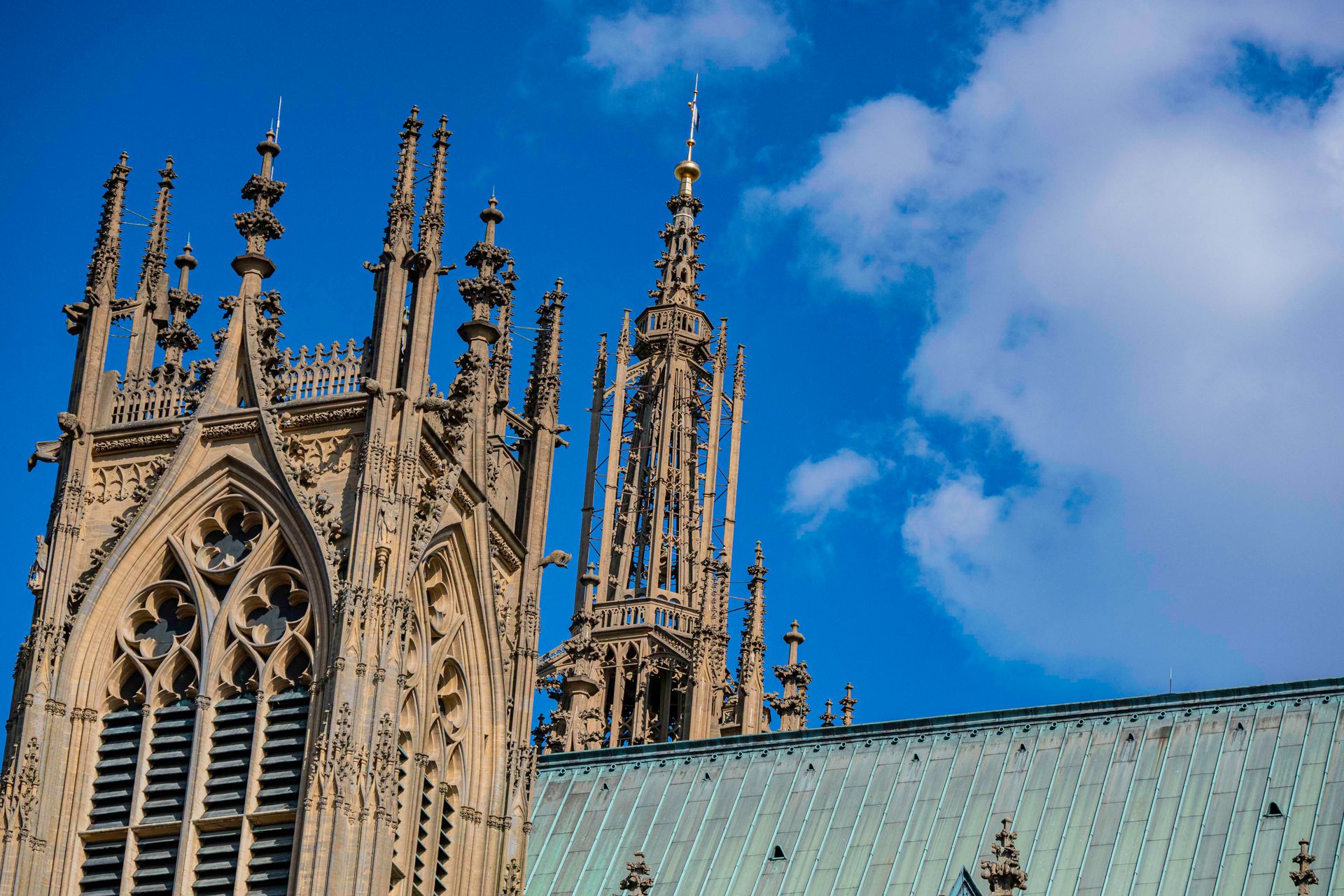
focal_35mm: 135
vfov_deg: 10.2
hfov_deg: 15.2
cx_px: 672
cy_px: 448
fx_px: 5036
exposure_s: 1/5000
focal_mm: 130
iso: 1000
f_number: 7.1
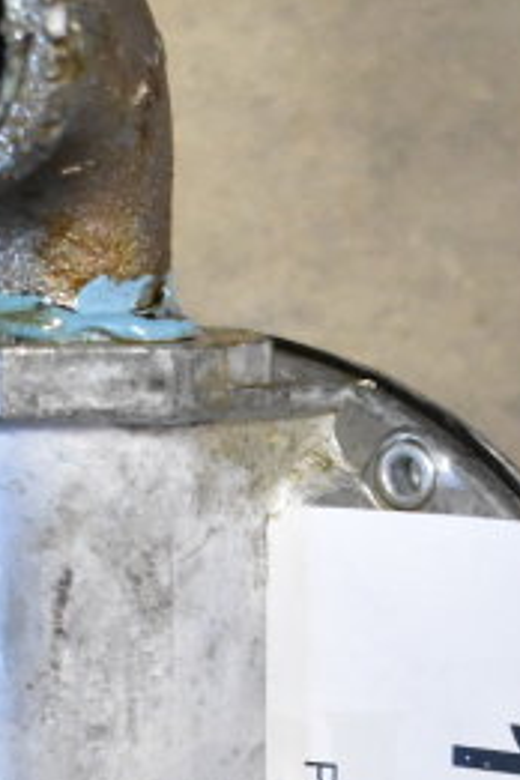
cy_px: 949
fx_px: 3878
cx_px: 137
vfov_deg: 11.3
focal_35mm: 179
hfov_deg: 7.7
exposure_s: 1/50
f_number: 4.5
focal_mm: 34
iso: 6400
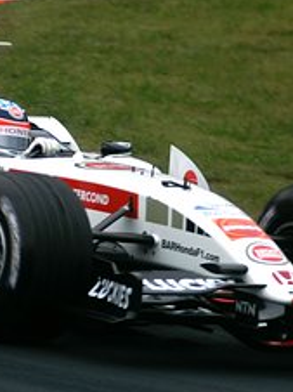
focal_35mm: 980
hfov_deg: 1.5
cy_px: 201
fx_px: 11081
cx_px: 3
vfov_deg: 2.0
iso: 100
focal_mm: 300
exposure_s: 1/500
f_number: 2.8
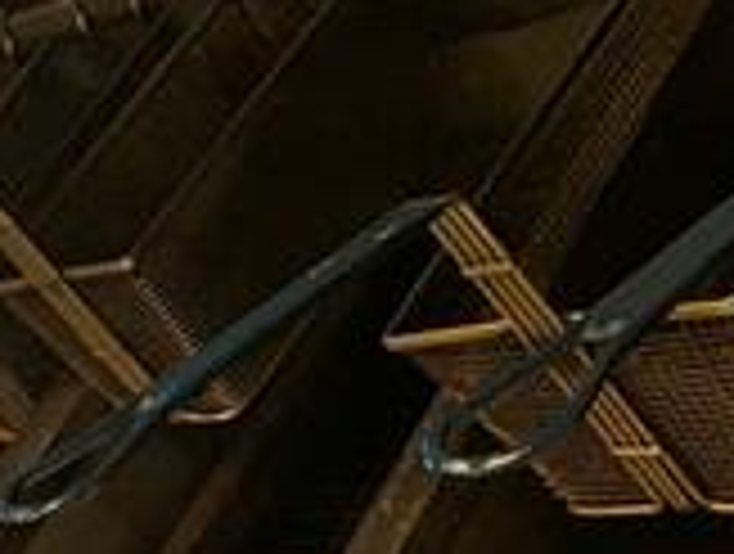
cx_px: 126
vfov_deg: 14.3
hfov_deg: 19.4
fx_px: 2125
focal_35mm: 100
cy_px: 716
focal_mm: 2.35
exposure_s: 1/55.7
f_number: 2.2
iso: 75
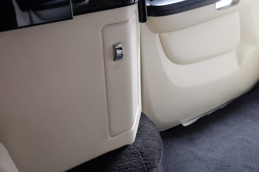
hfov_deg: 50.7
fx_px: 273
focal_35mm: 38
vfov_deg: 35.1
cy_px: 86
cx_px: 130
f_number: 3.2
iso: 400
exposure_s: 1/15
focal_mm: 25.4
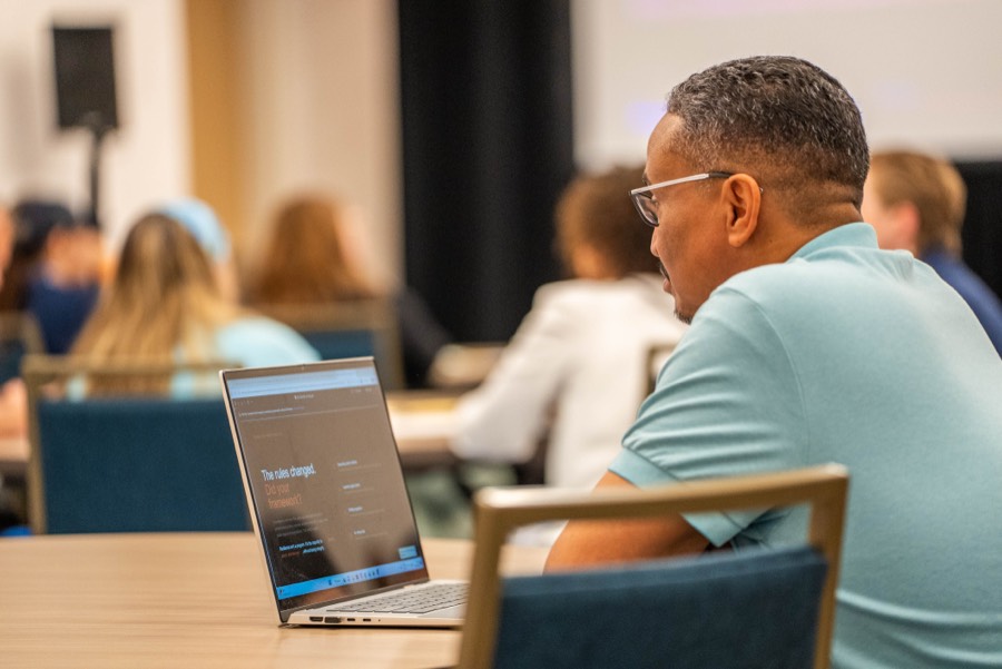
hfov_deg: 14.3
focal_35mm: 143
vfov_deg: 9.6
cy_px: 334
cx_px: 501
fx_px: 3982
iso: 2500
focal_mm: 143
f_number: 2.8
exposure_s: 1/400
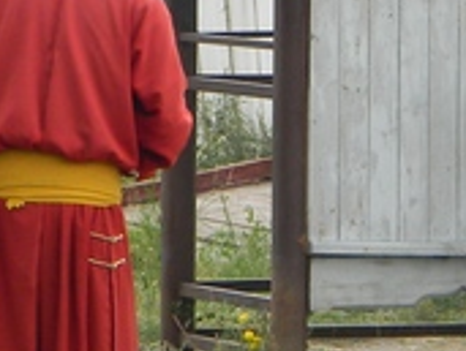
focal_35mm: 490
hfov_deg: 4.0
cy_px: 73
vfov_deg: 3.0
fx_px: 6610
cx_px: 341
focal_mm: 19
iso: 80
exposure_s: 1/118
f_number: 4.7
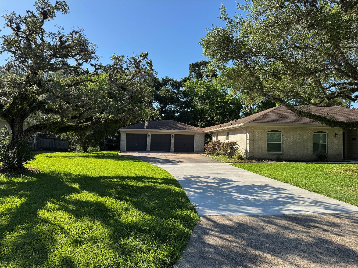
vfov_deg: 56.8
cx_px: 179
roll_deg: -1.6
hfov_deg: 71.6
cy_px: 134
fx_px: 248
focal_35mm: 24
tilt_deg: +0.7
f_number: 1.78
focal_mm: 6.76
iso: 80
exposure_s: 1/2604
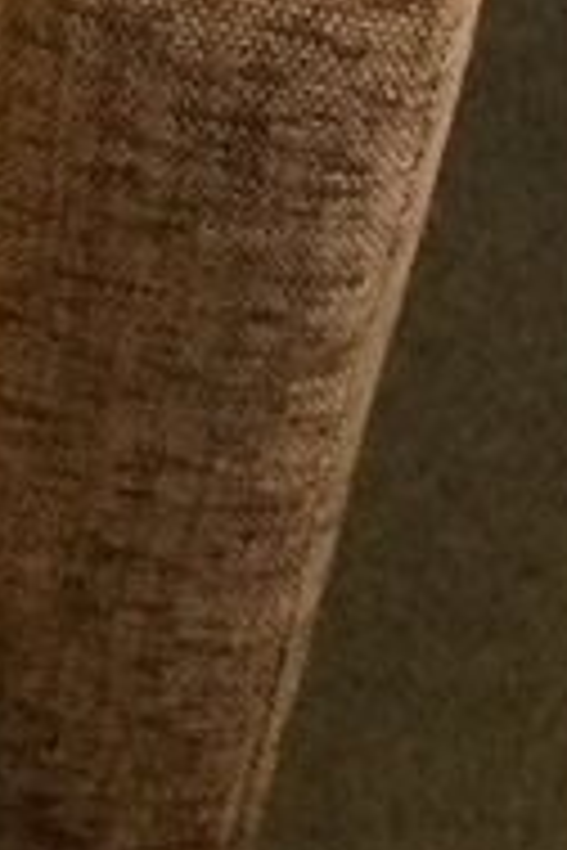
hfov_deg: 4.9
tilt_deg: -45.6
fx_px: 6142
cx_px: -1526
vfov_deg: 7.7
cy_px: -652
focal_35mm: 260
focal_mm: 4.15
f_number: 2.2
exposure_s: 1/33
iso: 320
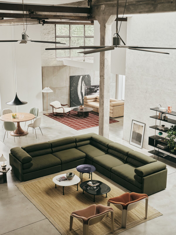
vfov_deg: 42.9
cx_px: 88
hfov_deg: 32.9
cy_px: 118
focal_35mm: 44
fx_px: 298
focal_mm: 55.5
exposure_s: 1/2.5
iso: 640
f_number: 11
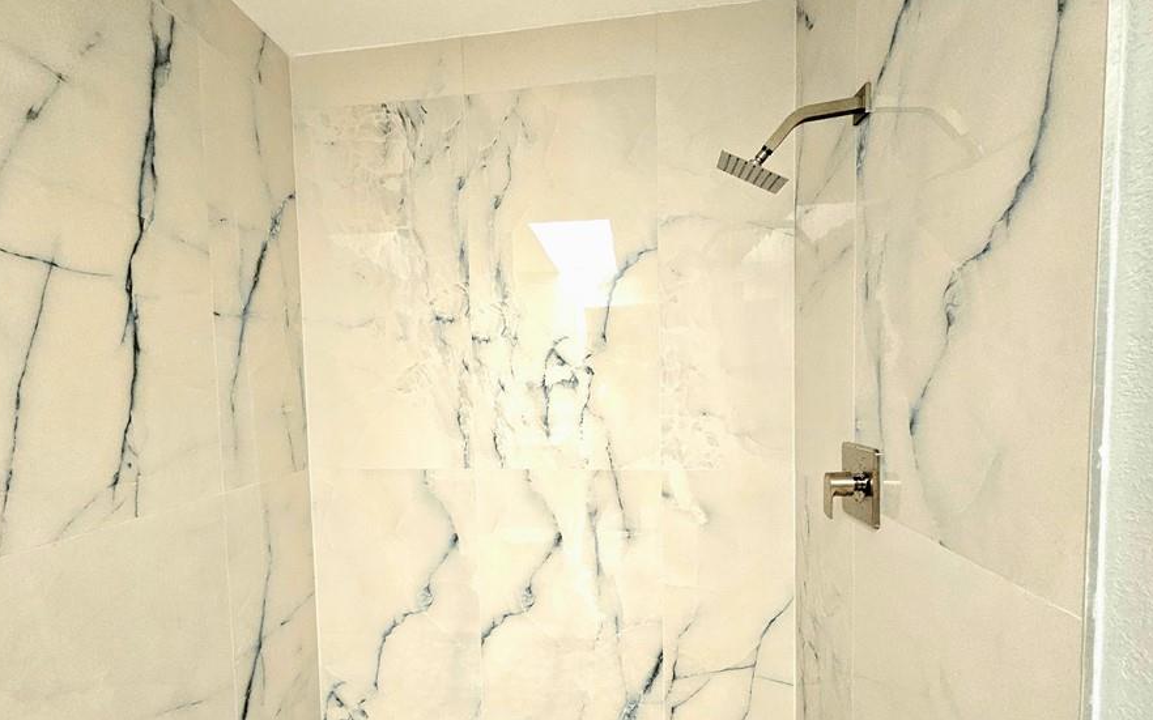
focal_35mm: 16
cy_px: 408
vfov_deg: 70.9
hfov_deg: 97.8
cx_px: 553
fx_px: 503
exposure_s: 1/60.2
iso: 400
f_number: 2.2
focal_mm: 1.74
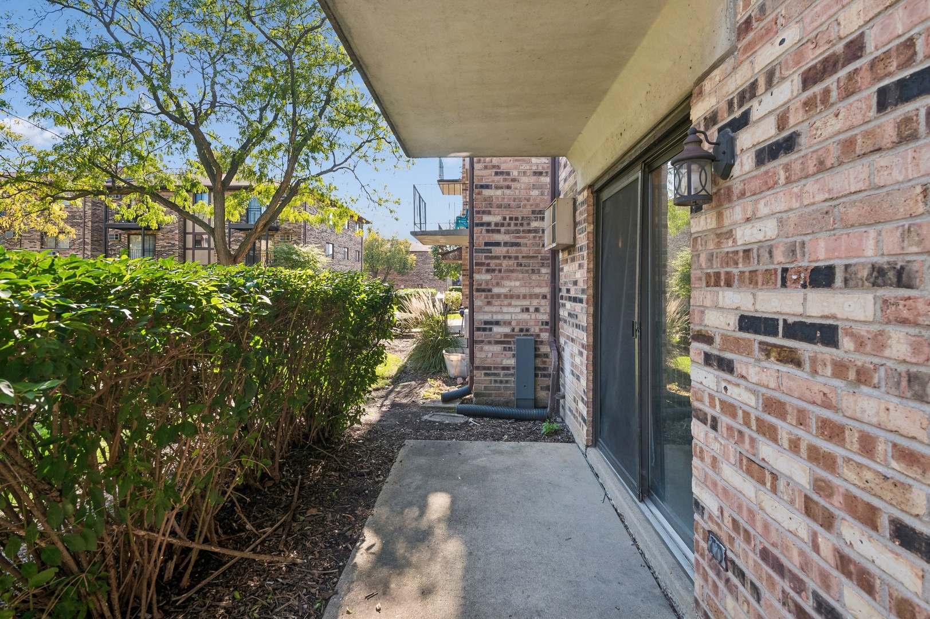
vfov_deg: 70.4
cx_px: 465
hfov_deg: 93.3
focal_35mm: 17
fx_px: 439
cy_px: 310
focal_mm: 17
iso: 400
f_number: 11
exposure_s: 1/60
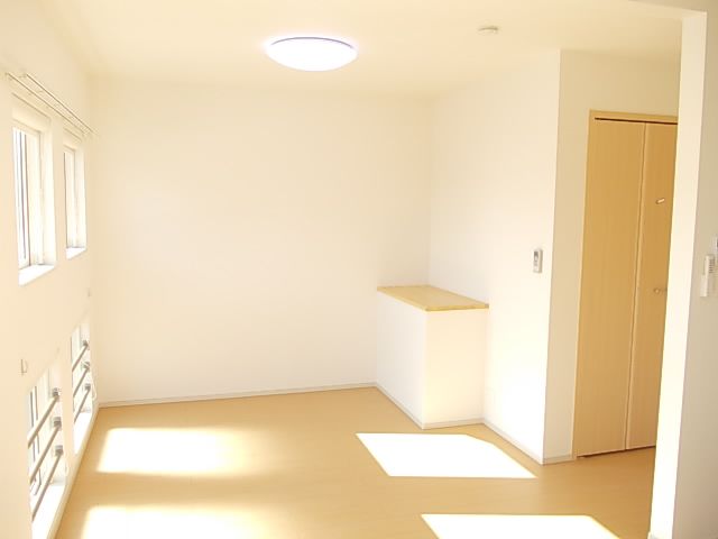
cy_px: 270
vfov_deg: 49.7
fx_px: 581
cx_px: 359
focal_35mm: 28
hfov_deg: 63.4
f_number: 2.7
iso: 80
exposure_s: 1/125
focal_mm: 4
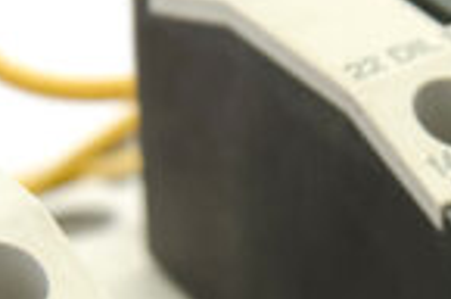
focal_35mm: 312
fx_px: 3900
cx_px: 336
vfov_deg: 4.4
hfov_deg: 6.6
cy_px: 330
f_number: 6.3
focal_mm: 50
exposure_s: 1/25
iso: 100
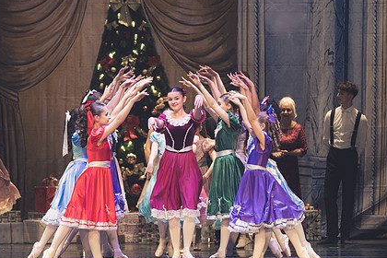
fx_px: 2967
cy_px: 166
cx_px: 170
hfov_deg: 7.5
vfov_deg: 5.0
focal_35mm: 276
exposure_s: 1/320
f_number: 2.8
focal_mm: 200
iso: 900
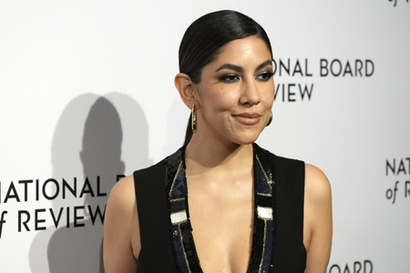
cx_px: 205
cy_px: 136
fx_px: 1184
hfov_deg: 19.6
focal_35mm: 104
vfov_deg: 13.2
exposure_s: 1/400
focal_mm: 104
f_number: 5.6
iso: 10000
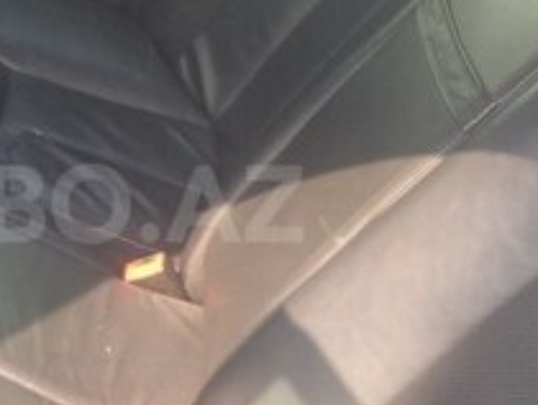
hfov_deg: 21.0
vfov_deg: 16.3
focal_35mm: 91
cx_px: 41
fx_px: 1416
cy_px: 204
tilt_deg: -31.6
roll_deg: -8.1
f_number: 2.2
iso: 32
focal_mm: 4.15
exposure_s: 1/109
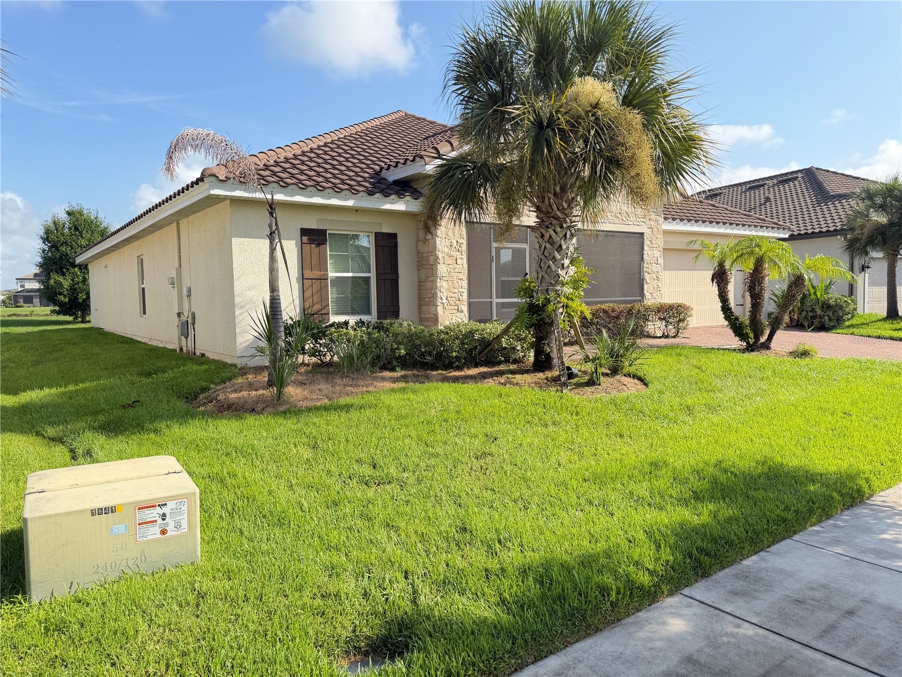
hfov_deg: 71.6
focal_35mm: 24
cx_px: 451
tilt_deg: -2.1
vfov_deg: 56.8
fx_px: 625
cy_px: 338
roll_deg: +2.5
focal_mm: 6.76
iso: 80
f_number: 1.78
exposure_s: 1/1553
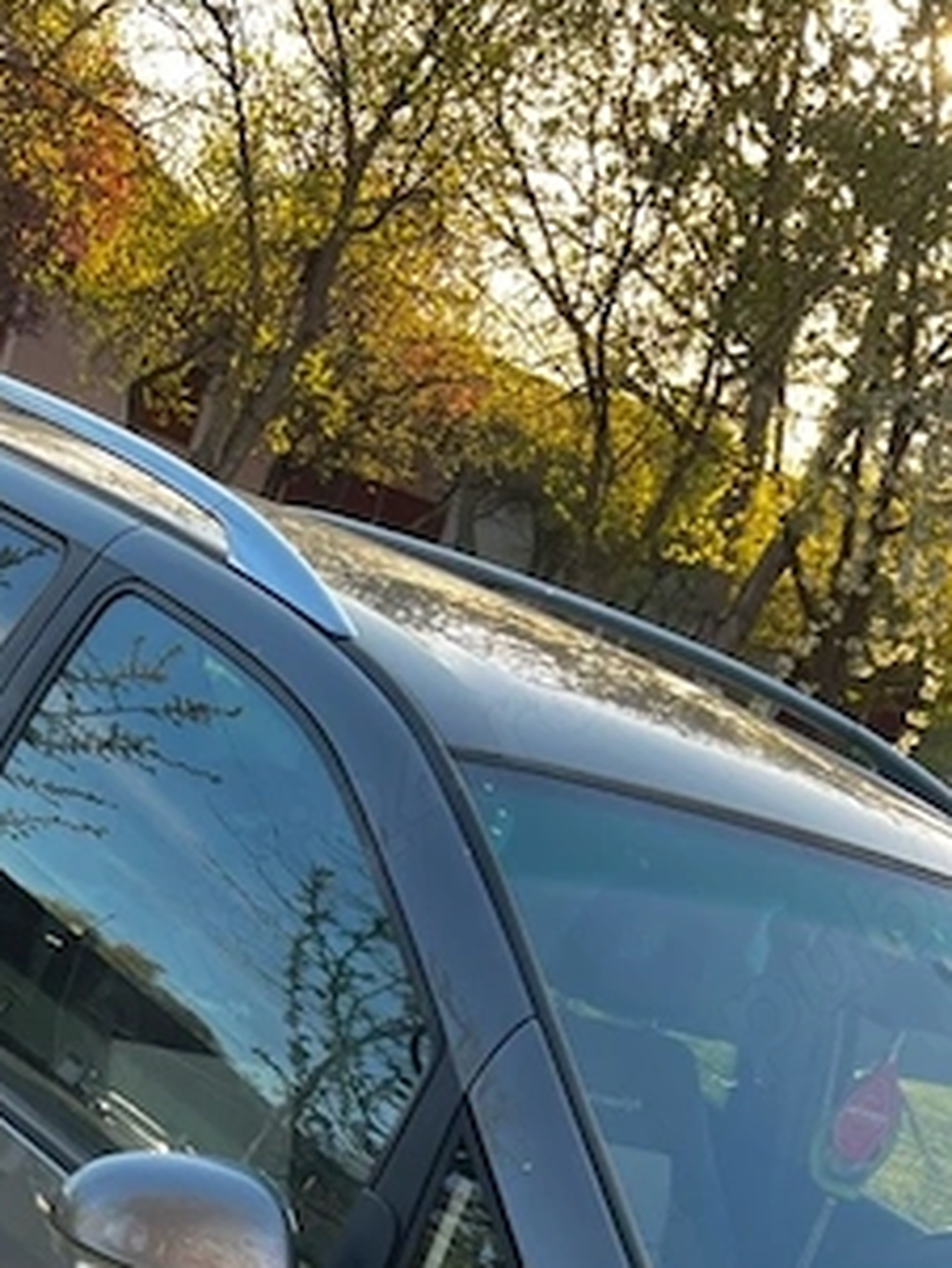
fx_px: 2528
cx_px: 501
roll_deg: -20.4
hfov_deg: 21.3
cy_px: 1613
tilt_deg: -20.4
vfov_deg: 24.8
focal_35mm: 69
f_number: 1.6
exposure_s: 1/315
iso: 50
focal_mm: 5.1
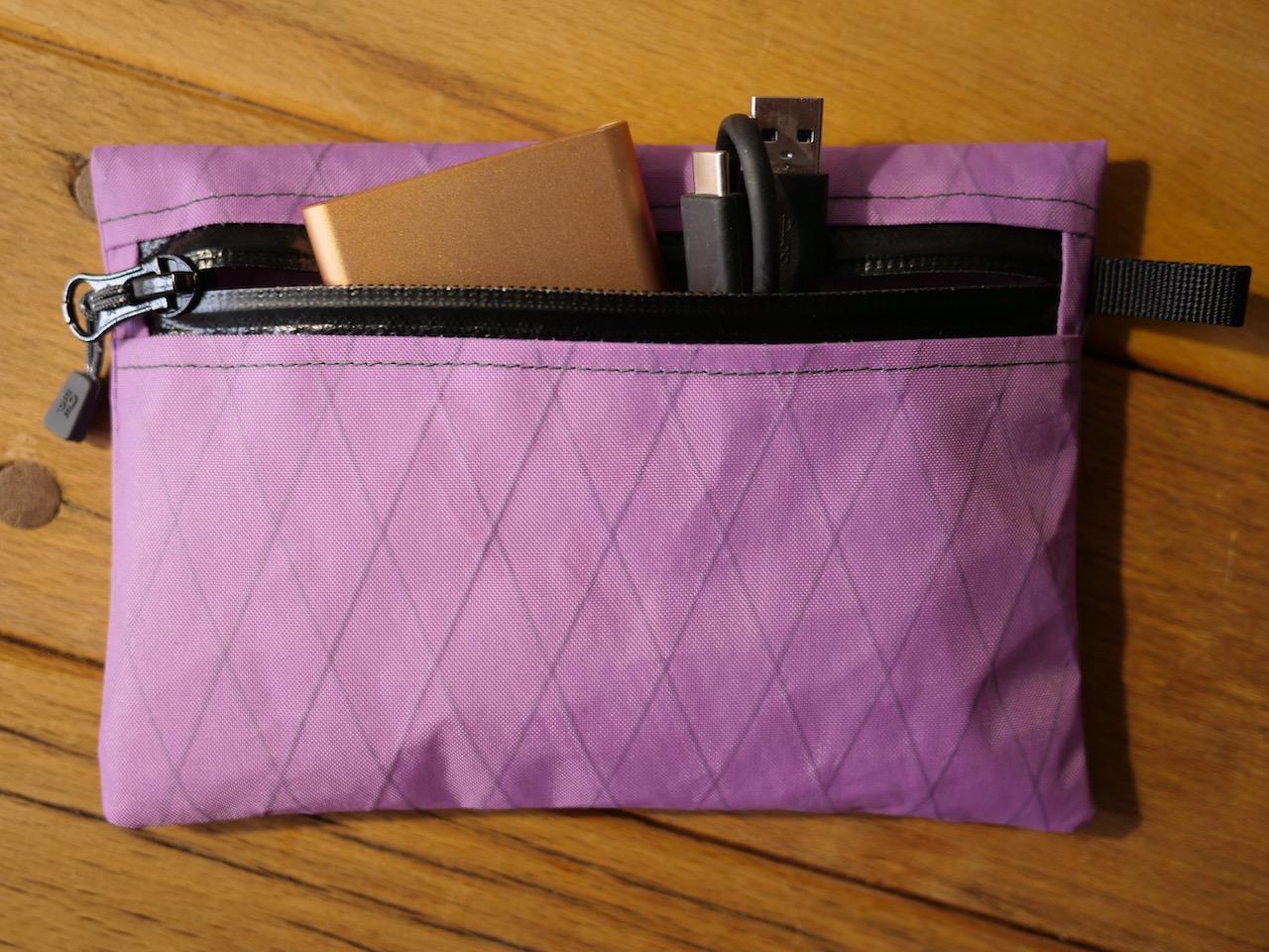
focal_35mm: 40
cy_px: 476
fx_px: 1466
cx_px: 634
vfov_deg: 36.0
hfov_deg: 46.8
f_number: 1.7
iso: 250
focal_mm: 20
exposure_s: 1/60
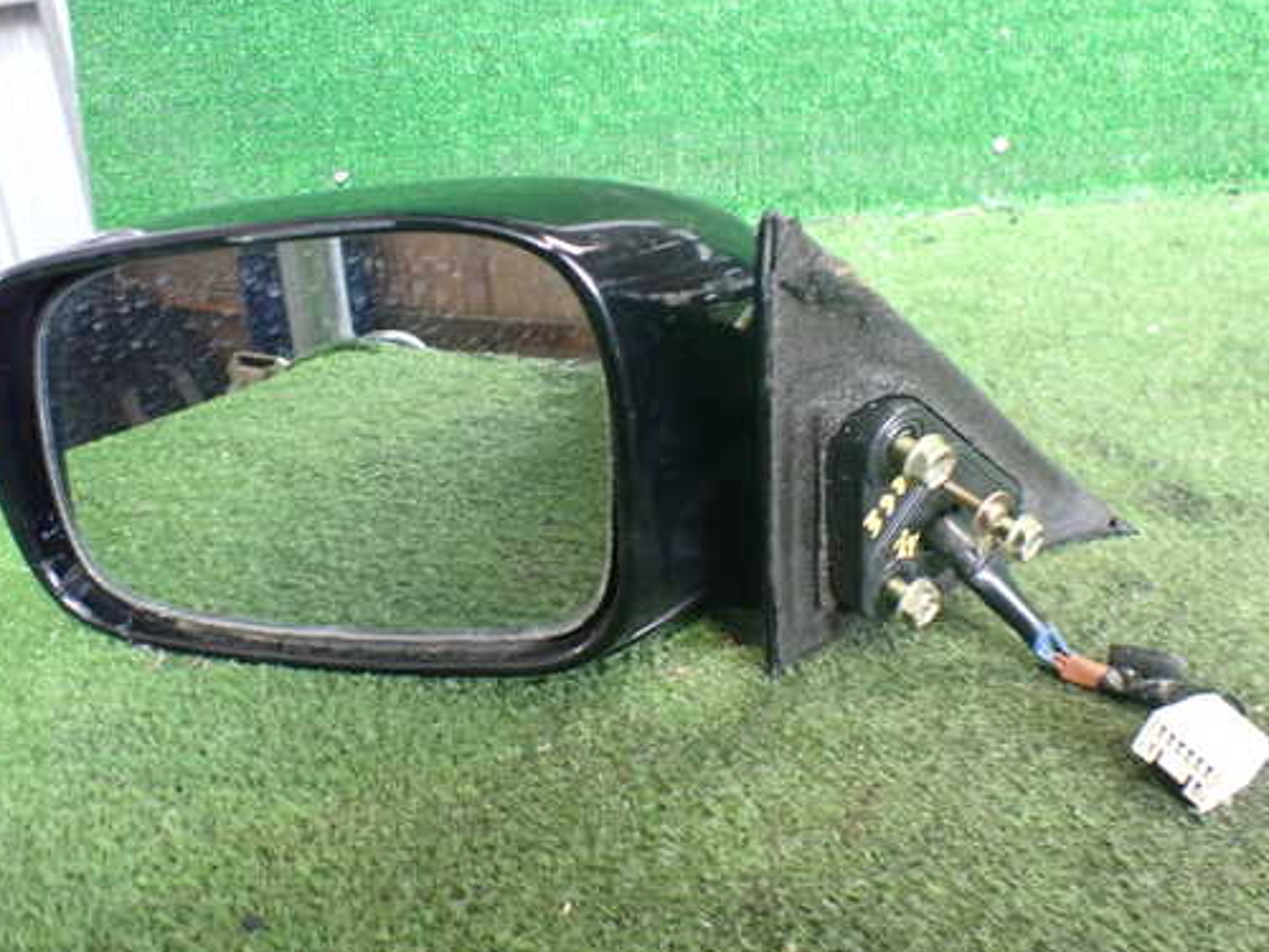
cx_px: 609
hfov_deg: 51.3
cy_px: 462
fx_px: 1320
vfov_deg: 39.7
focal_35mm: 36
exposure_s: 1/40
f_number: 2.3
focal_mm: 5.4
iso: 800
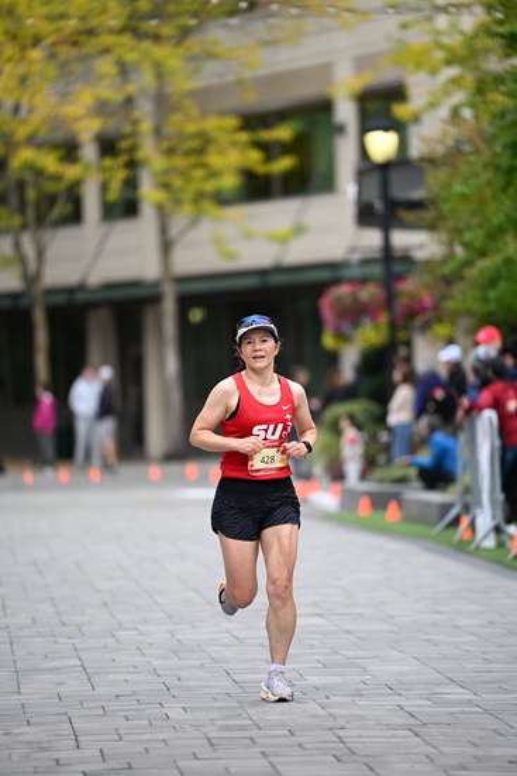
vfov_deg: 10.3
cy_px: 388
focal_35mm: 200
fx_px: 4305
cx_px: 258
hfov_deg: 6.9
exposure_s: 1/2000
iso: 640
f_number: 2.8
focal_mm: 200
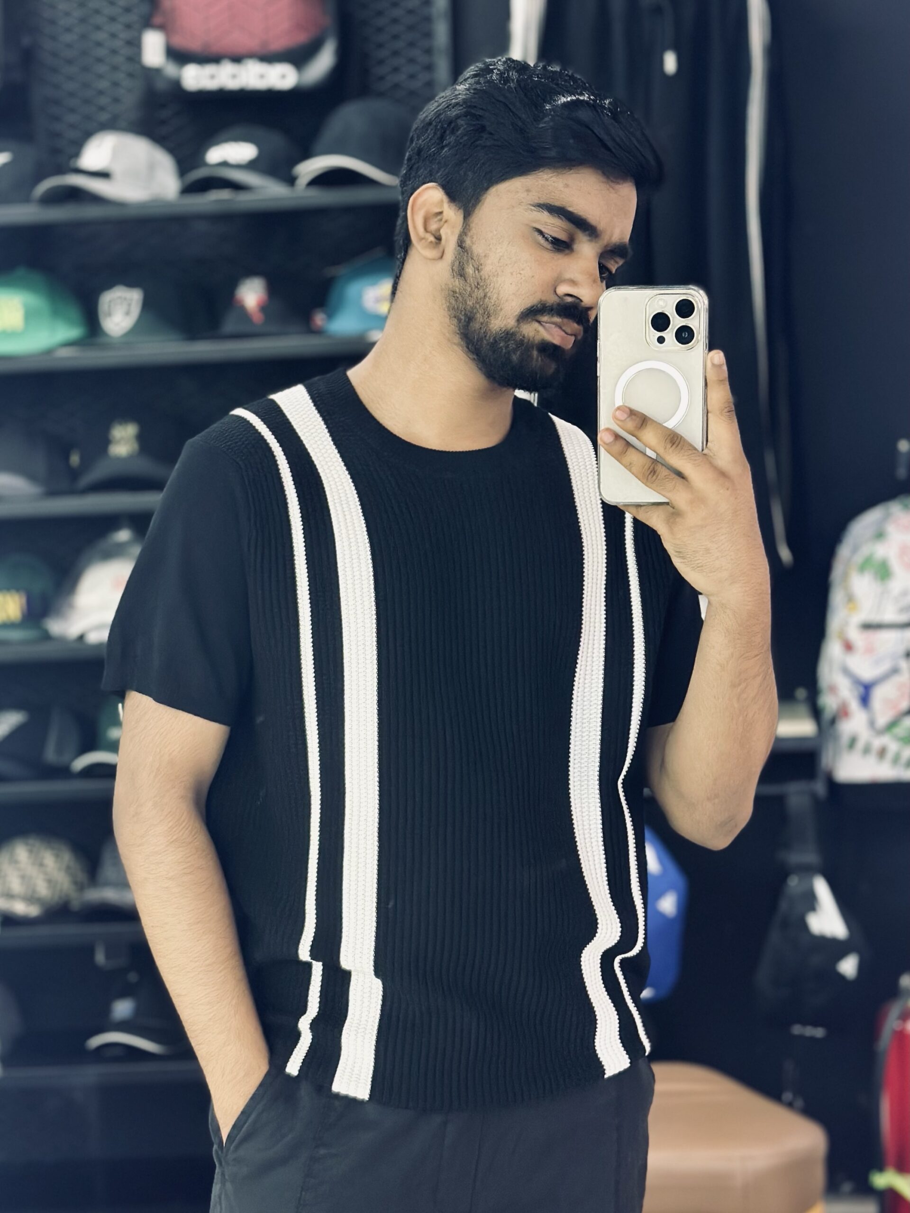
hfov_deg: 30.3
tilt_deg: -6.3
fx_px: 1682
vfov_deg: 39.7
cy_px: 606
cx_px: 455
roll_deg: +1.7
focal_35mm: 48
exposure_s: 1/100
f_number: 1.78
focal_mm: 6.86
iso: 200
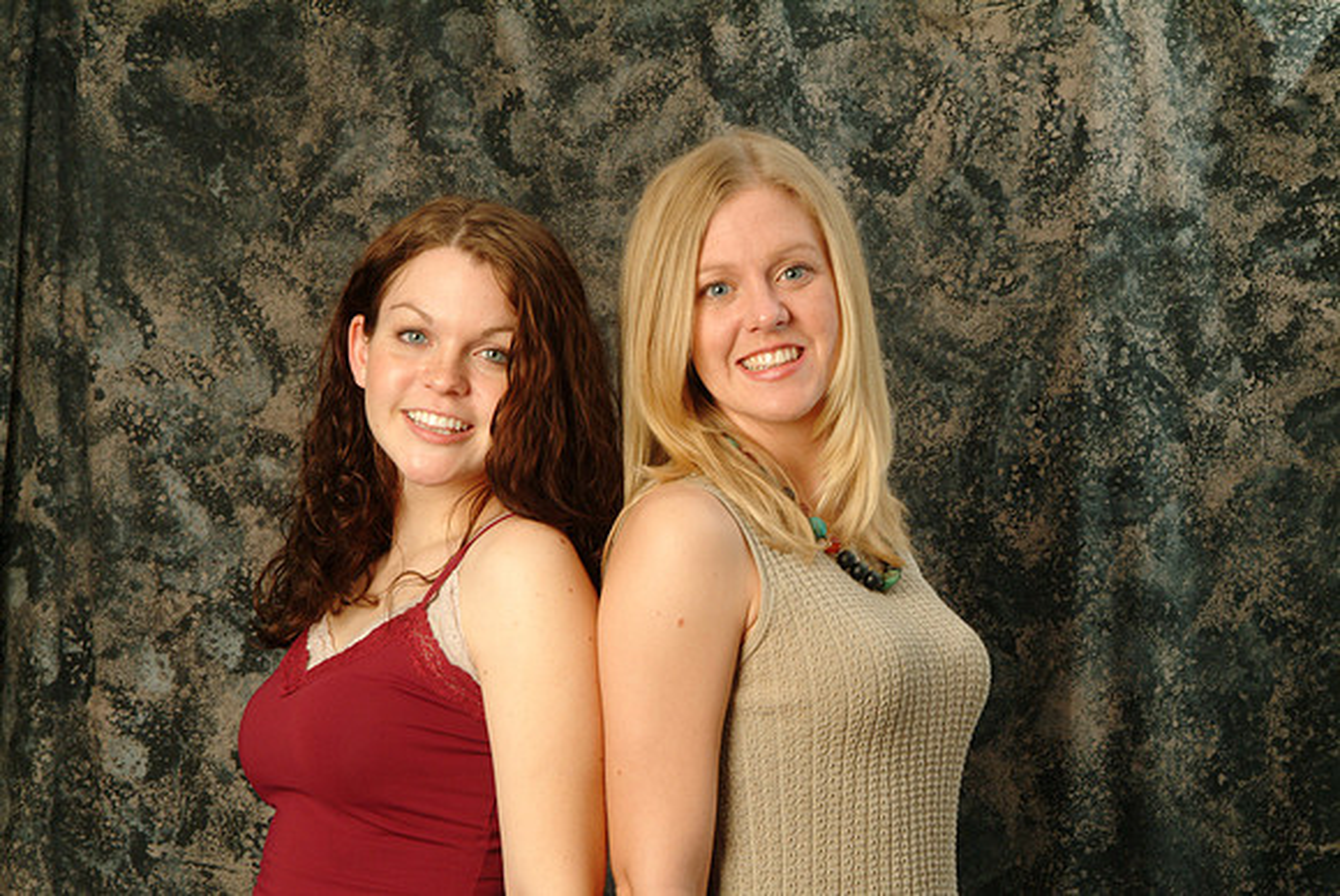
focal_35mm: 94
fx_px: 3521
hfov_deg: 21.5
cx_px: 670
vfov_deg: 14.5
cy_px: 448
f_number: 13
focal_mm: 63
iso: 400
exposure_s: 1/125
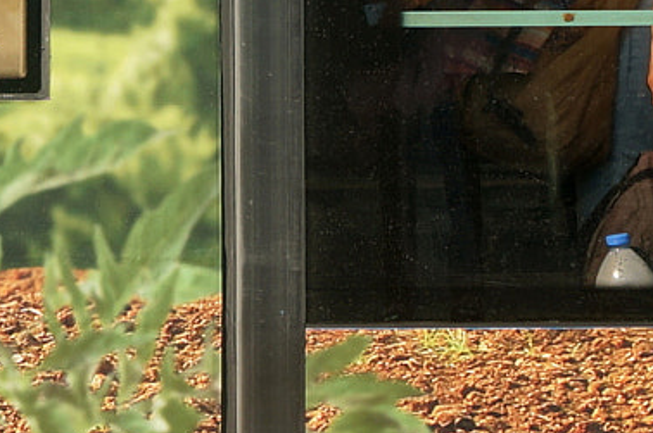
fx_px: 3335
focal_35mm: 184
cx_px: 3
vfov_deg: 7.3
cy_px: -188
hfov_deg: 11.1
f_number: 5.6
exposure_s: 1/80
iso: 100
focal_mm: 29
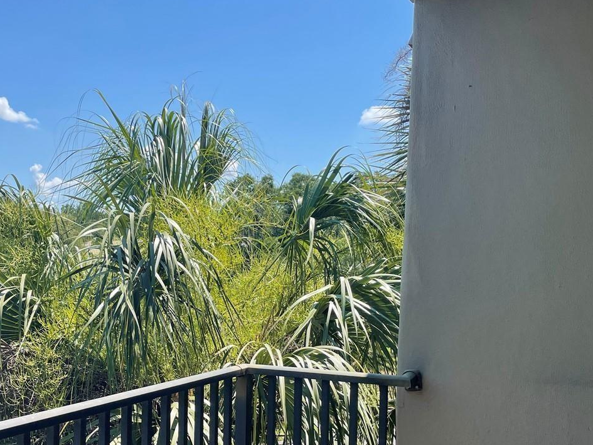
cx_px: 228
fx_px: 754
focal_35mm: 44
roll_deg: +0.4
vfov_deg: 32.3
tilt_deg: -4.0
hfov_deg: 42.7
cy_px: 330
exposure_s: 1/2304
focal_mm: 4.2
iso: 32
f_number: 1.6
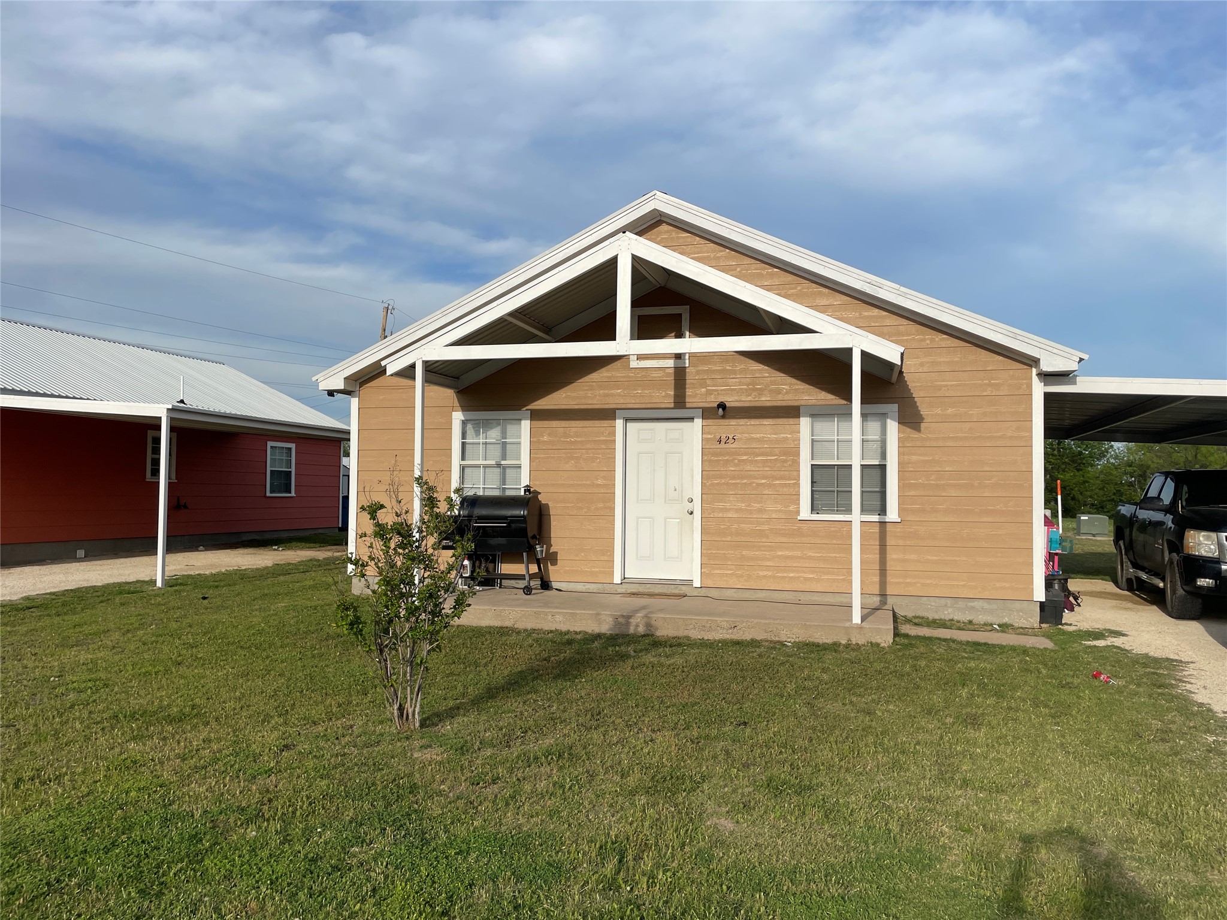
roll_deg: -0.4
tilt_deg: +2.6
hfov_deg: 67.3
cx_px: 614
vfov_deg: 53.1
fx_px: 922
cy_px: 460
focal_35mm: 26
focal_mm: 4.2
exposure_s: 1/3610
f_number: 1.6
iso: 32
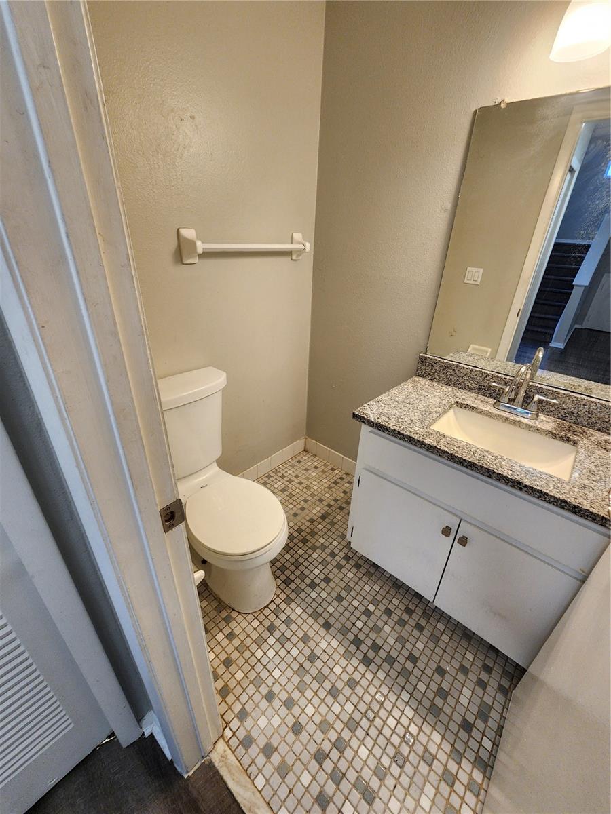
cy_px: 407
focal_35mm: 13
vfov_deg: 106.2
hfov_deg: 89.9
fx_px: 306
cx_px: 306
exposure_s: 1/60
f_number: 2.2
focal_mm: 2.2
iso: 160
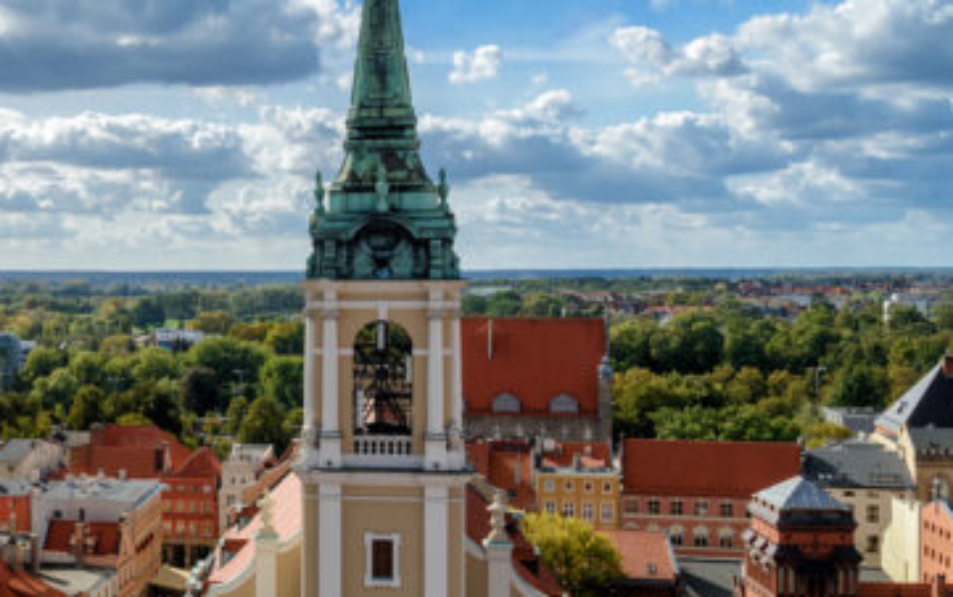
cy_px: 465
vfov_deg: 24.6
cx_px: -32
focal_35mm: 52
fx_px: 1351
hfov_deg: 34.7
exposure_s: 1/125
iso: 200
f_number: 14
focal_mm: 24
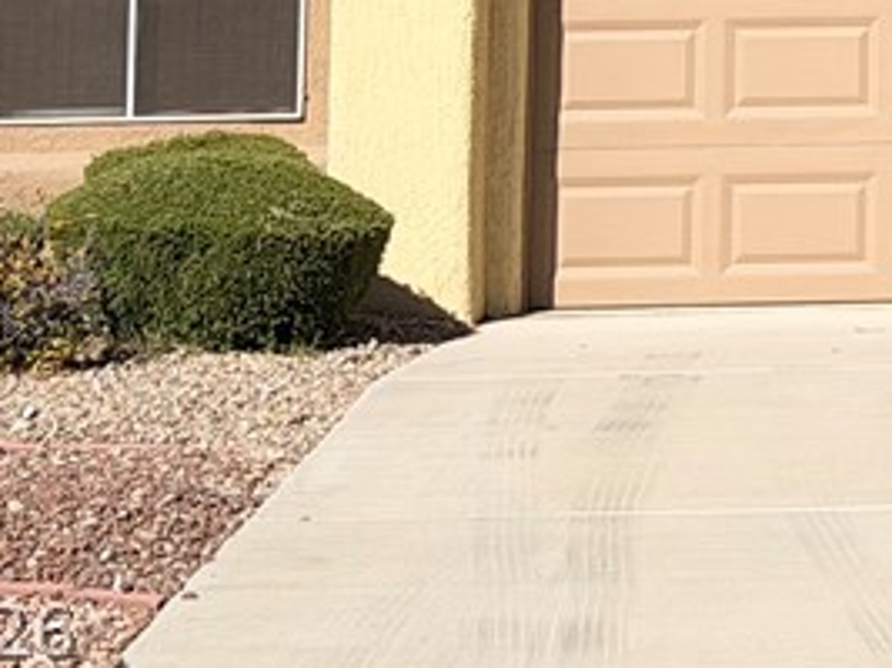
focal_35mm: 184
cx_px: 1420
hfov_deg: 10.3
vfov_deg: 7.8
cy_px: -598
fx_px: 4739
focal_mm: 6.76
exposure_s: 1/9901
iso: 64
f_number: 1.78
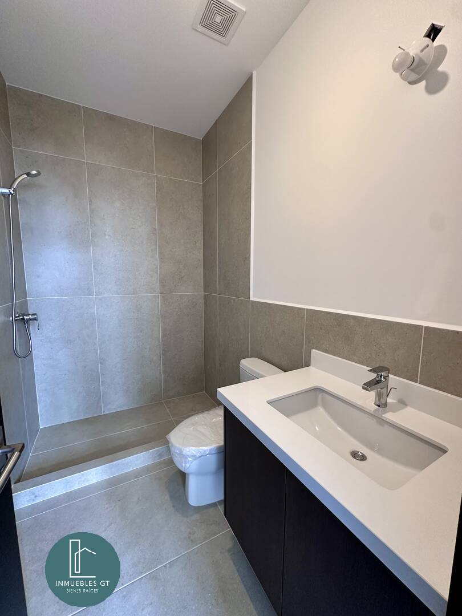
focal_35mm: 14
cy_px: 308
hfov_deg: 85.7
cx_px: 231
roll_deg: -0.5
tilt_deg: -6.4
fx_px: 249
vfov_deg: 102.1
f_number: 2.2
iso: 200
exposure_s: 1/60
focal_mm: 2.22
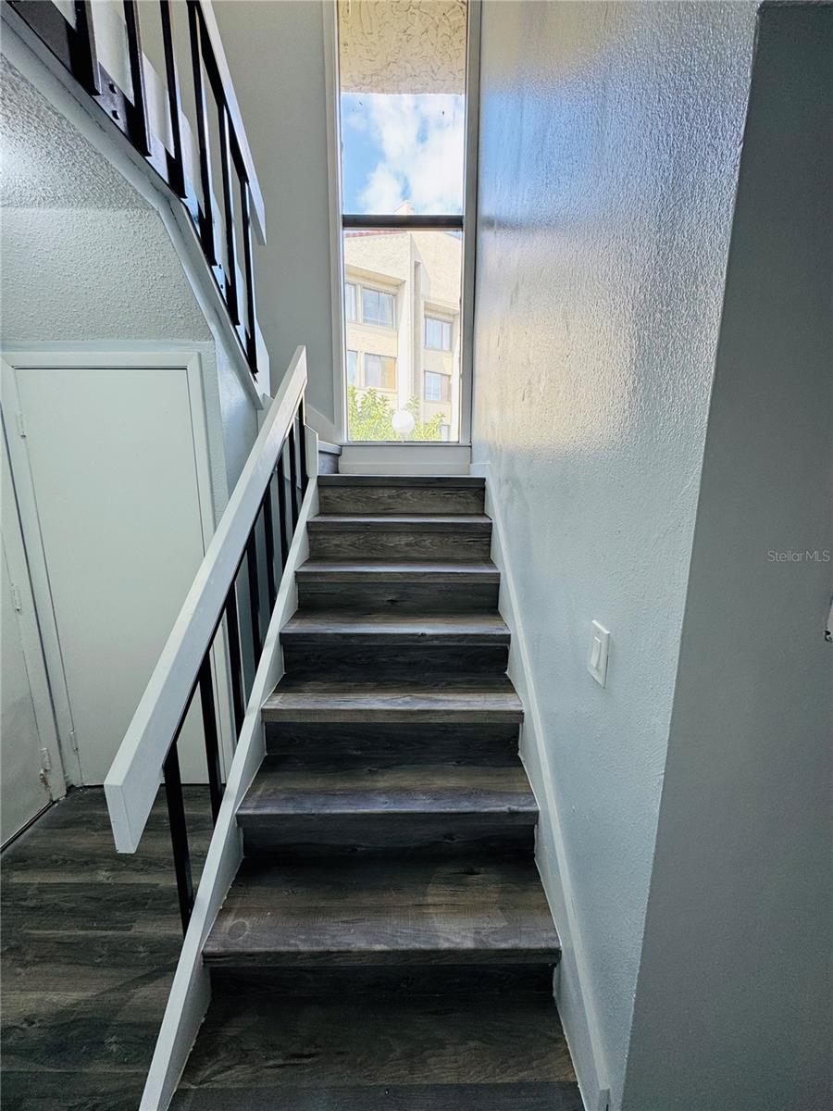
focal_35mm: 14
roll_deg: +0.9
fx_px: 449
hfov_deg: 85.7
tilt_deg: -9.0
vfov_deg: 102.1
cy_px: 556
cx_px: 416
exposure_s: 1/99
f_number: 2.2
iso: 50
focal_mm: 2.22
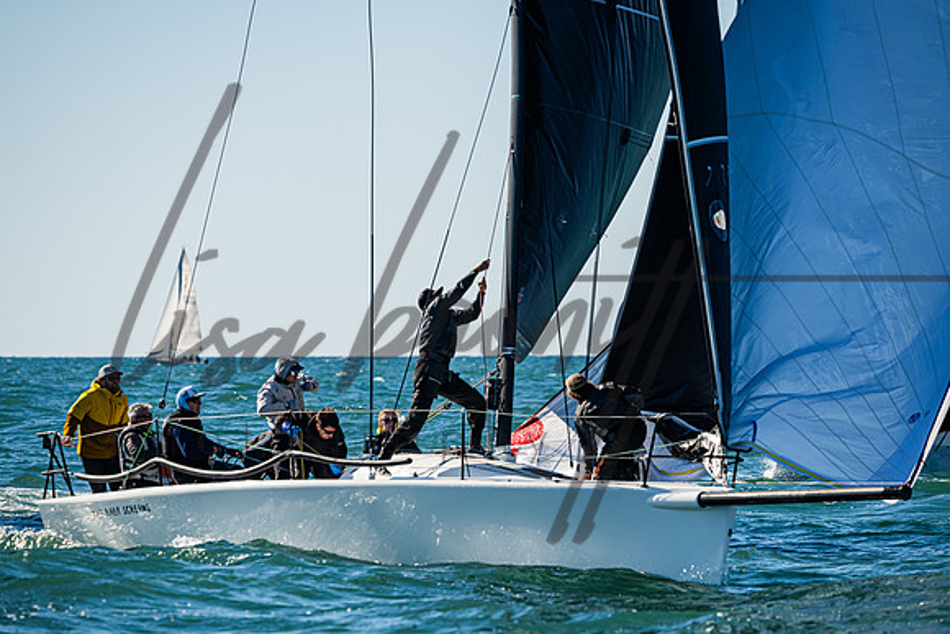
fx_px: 7871
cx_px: 463
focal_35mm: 298
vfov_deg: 4.6
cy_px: 385
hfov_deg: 6.9
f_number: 5.6
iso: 400
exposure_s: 1/2500
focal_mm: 240
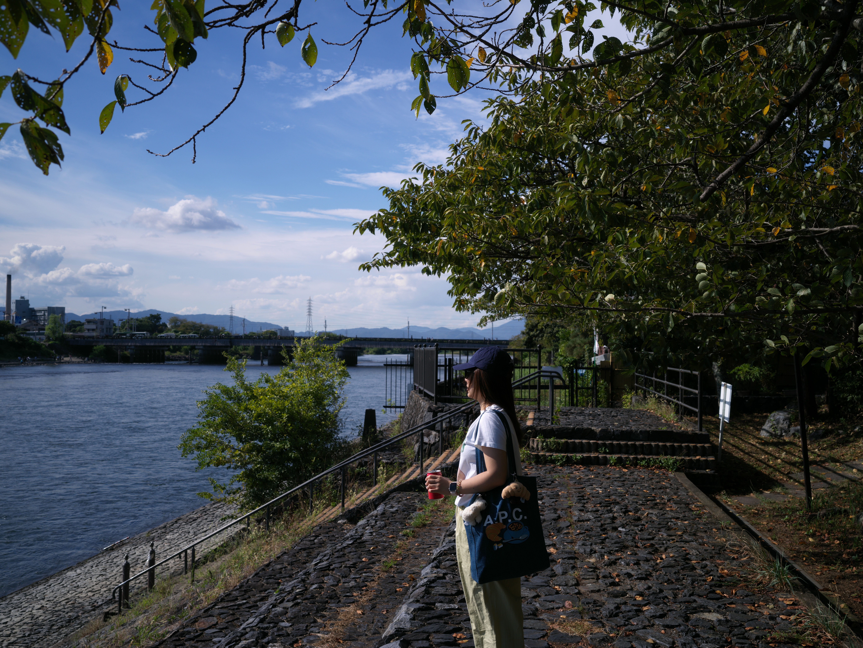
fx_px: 873
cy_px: 324
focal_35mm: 35
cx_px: 432
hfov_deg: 52.6
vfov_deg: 40.7
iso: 100
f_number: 9.5
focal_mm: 45
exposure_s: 1/250
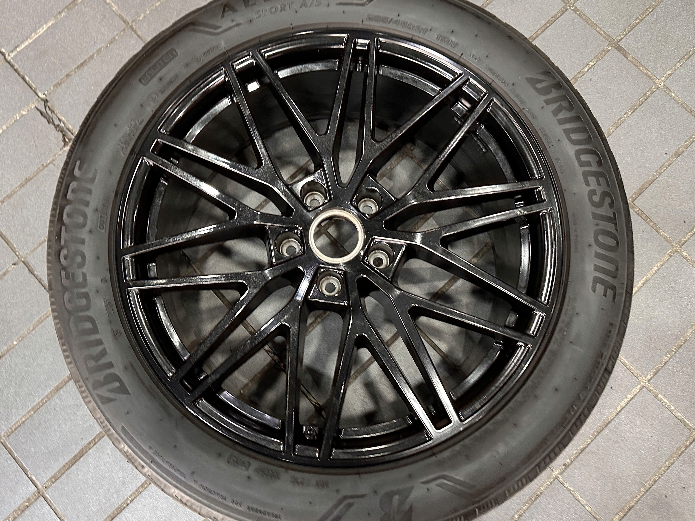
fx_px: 642
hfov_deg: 56.8
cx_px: 321
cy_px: 227
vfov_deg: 44.1
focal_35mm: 32
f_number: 1.78
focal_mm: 6.86
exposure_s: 1/60
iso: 400
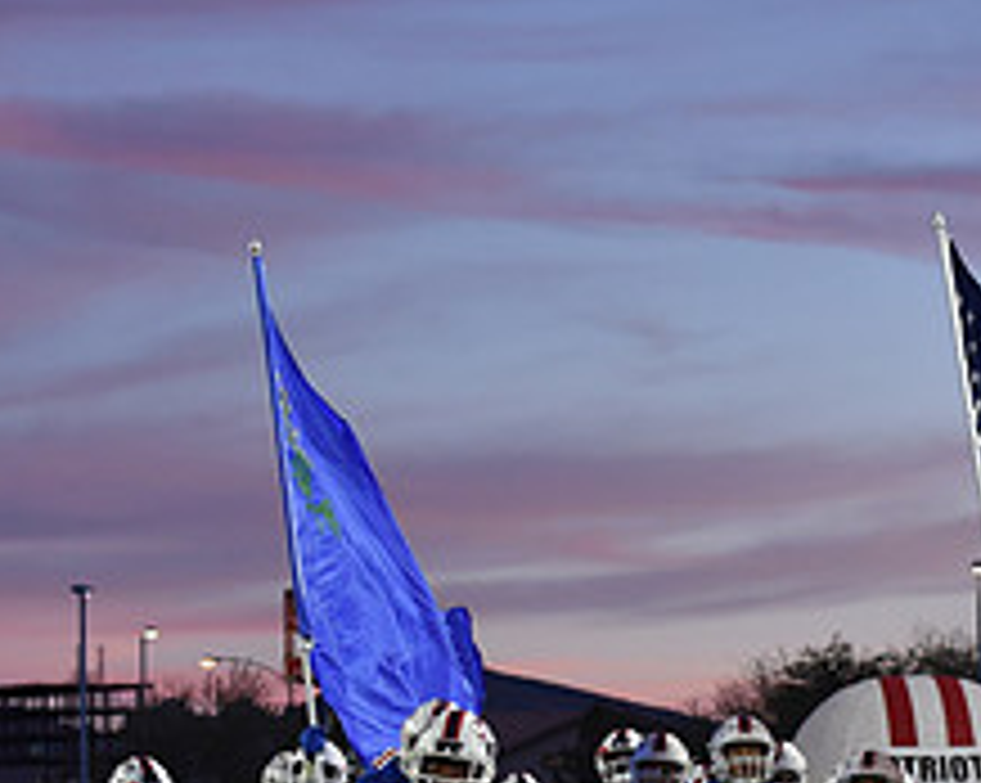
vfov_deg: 8.8
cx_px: 747
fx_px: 5076
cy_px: 722
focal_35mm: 175
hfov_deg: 11.0
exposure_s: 1/500
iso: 1400
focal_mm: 70
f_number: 2.8
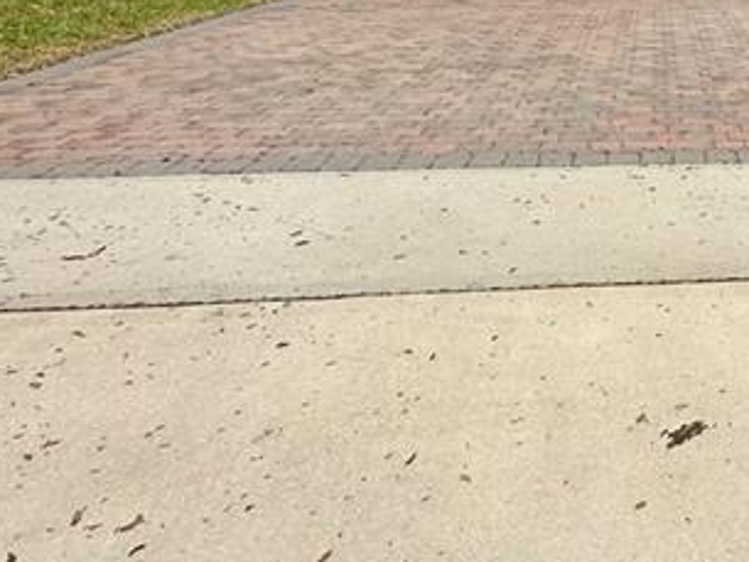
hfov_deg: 34.2
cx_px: 852
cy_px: -108
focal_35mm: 47
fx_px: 1017
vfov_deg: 27.3
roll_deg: -0.6
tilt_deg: +1.9
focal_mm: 2.22
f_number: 2.2
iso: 40
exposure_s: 1/3125
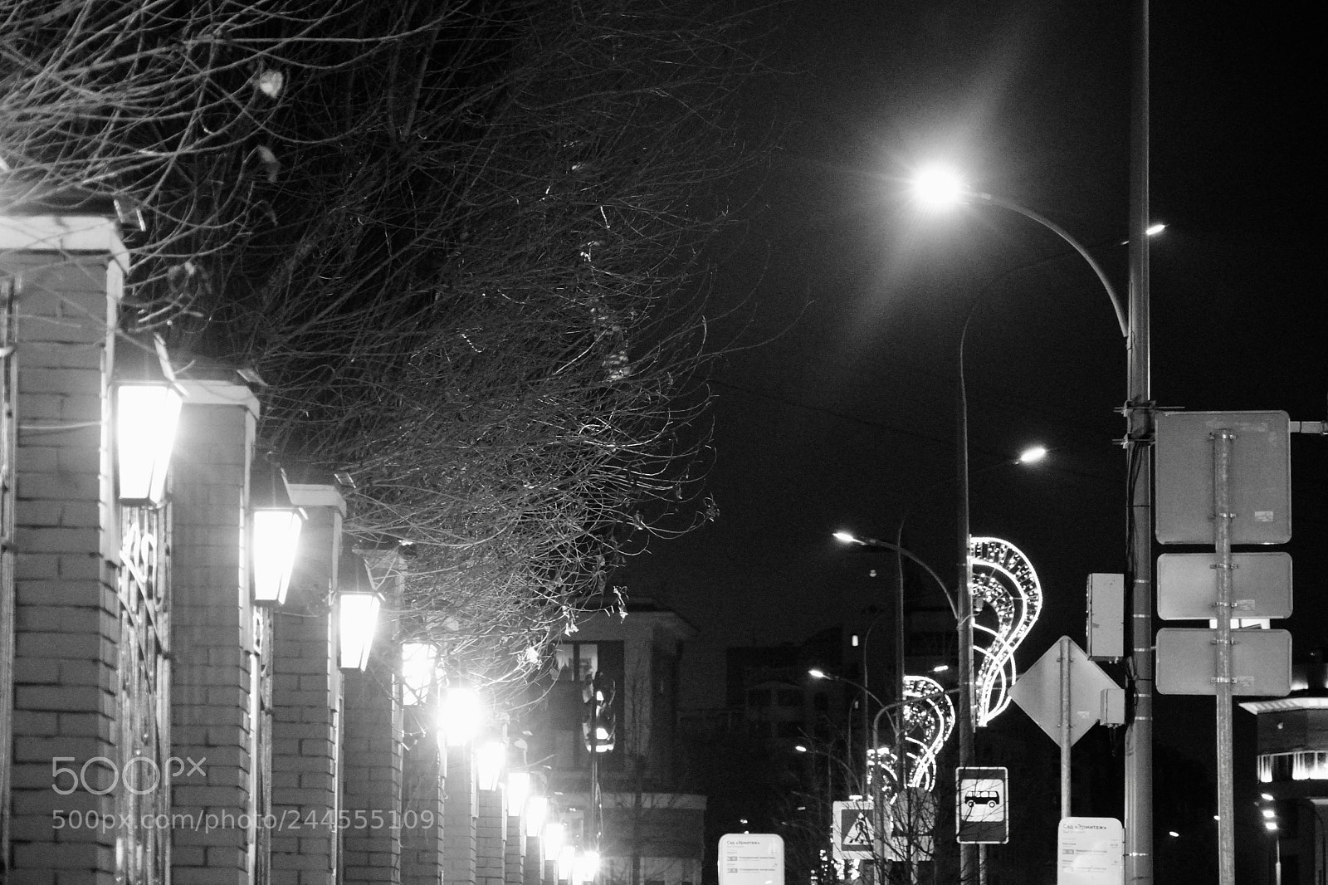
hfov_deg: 14.1
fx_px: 5384
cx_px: 664
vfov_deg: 9.4
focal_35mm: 146
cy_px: 442
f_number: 7.1
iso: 20000
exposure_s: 1/100
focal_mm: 146
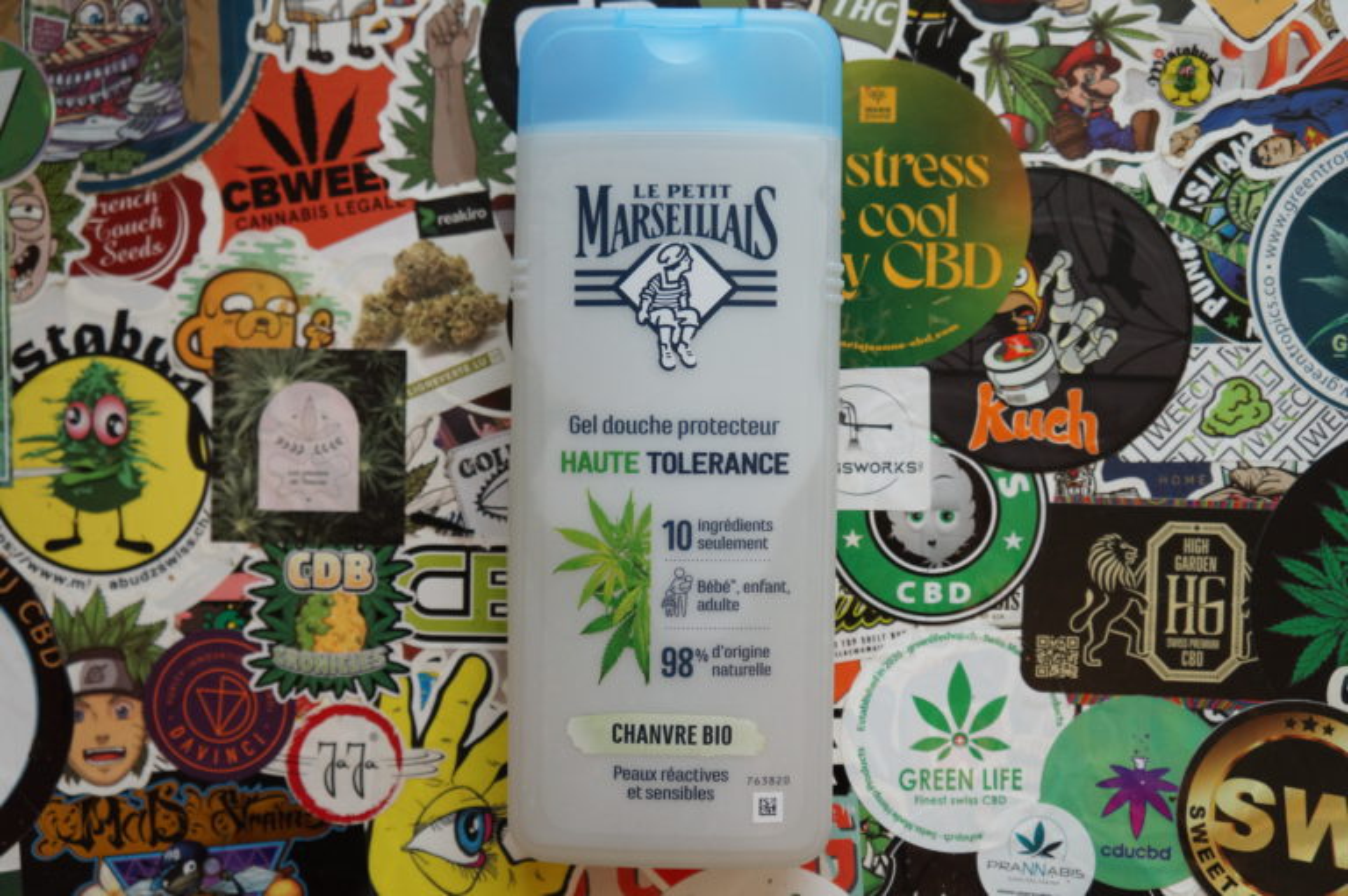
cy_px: 448
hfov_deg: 51.3
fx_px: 1403
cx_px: 674
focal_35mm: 38
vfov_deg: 35.4
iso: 800
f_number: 4
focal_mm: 25
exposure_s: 1/500
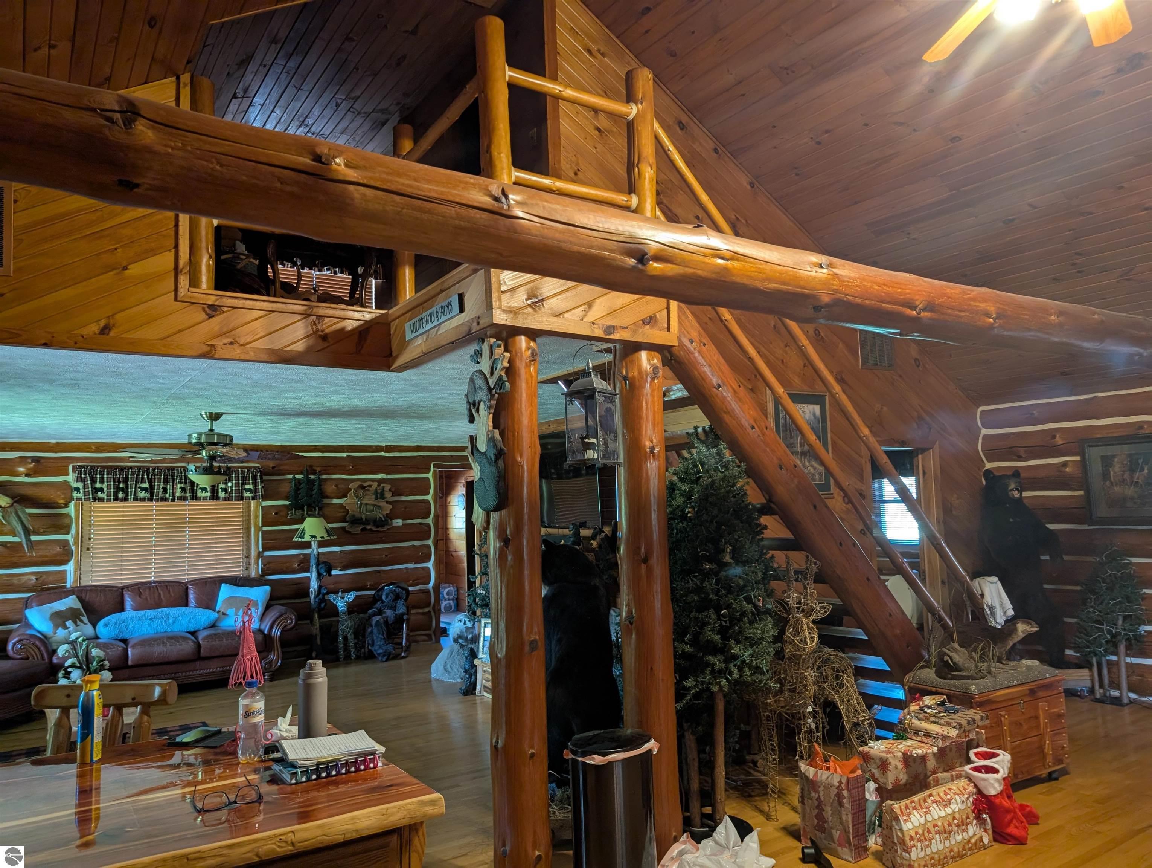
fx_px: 800
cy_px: 434
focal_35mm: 24
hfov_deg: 71.5
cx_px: 576
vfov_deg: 56.9
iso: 422
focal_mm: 6.9
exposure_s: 1/71.1
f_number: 1.68
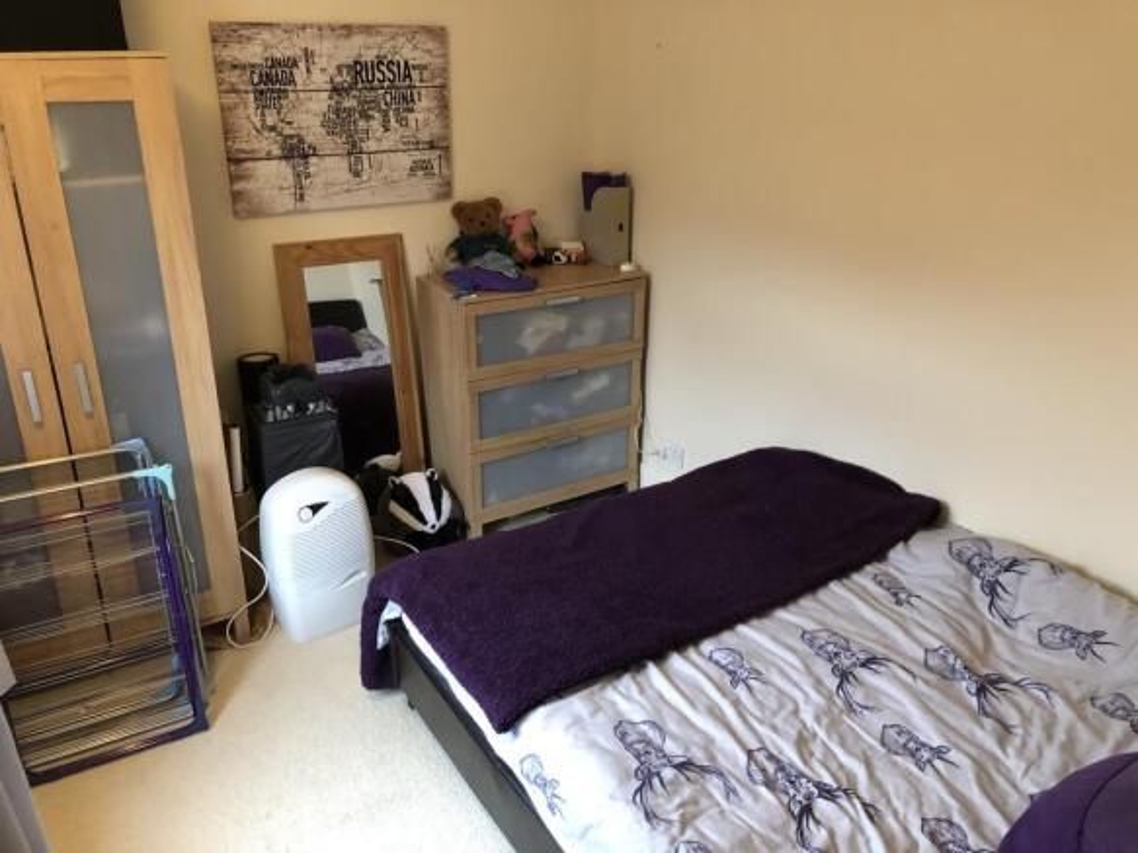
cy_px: 426
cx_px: 569
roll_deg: -0.6
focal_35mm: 28
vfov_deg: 49.7
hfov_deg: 63.5
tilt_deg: -22.7
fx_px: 920
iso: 100
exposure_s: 1/9
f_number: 1.8
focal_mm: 4
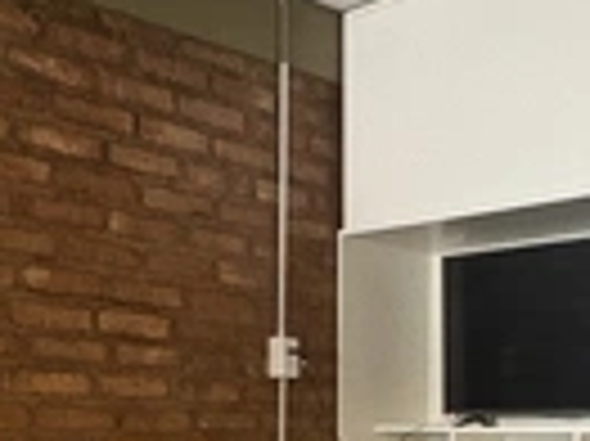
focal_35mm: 47
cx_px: 410
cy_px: 621
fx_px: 800
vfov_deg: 25.1
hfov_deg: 39.8
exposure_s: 1/33
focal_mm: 2.22
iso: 640
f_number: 2.2
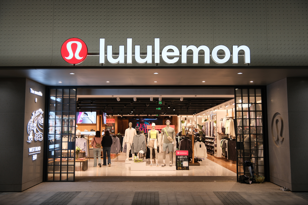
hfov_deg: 54.4
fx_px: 299
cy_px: 102
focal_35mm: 35
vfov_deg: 37.9
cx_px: 154
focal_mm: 23.3
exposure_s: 1/105
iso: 250
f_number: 2.8
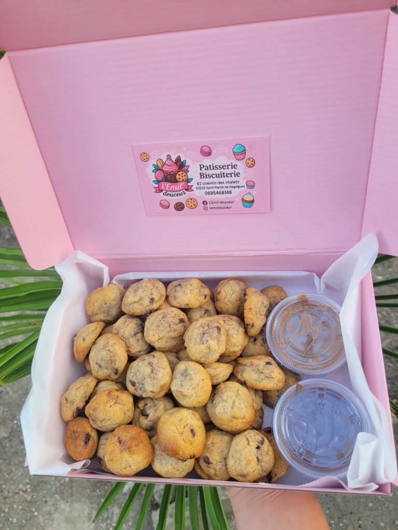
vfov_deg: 67.3
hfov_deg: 53.1
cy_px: 265
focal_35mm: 26
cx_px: 199
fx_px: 399
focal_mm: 5.4
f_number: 1.8
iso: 40
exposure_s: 1/153
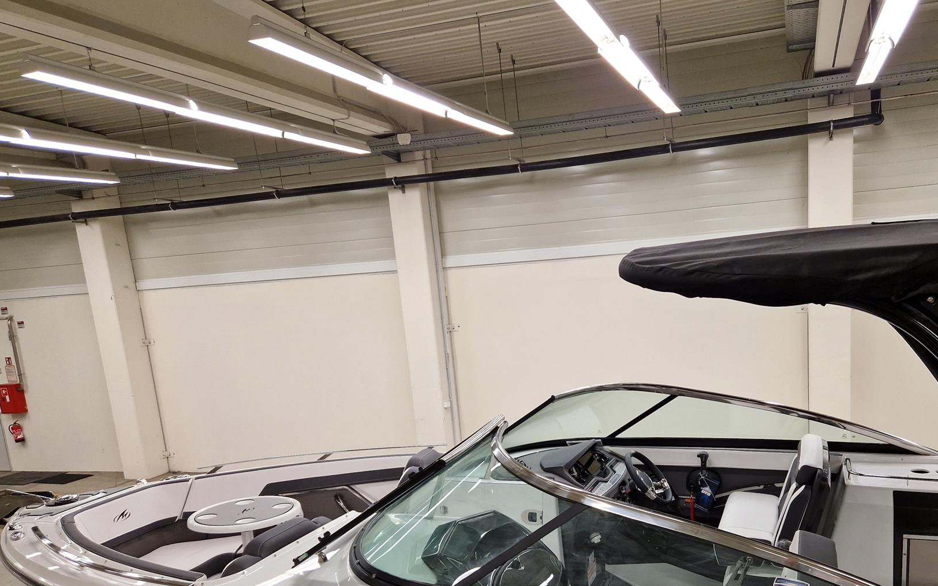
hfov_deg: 62.6
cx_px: 539
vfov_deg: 40.9
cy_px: 425
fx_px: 767
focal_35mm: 30
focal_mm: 5.4
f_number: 1.8
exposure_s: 1/180
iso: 200
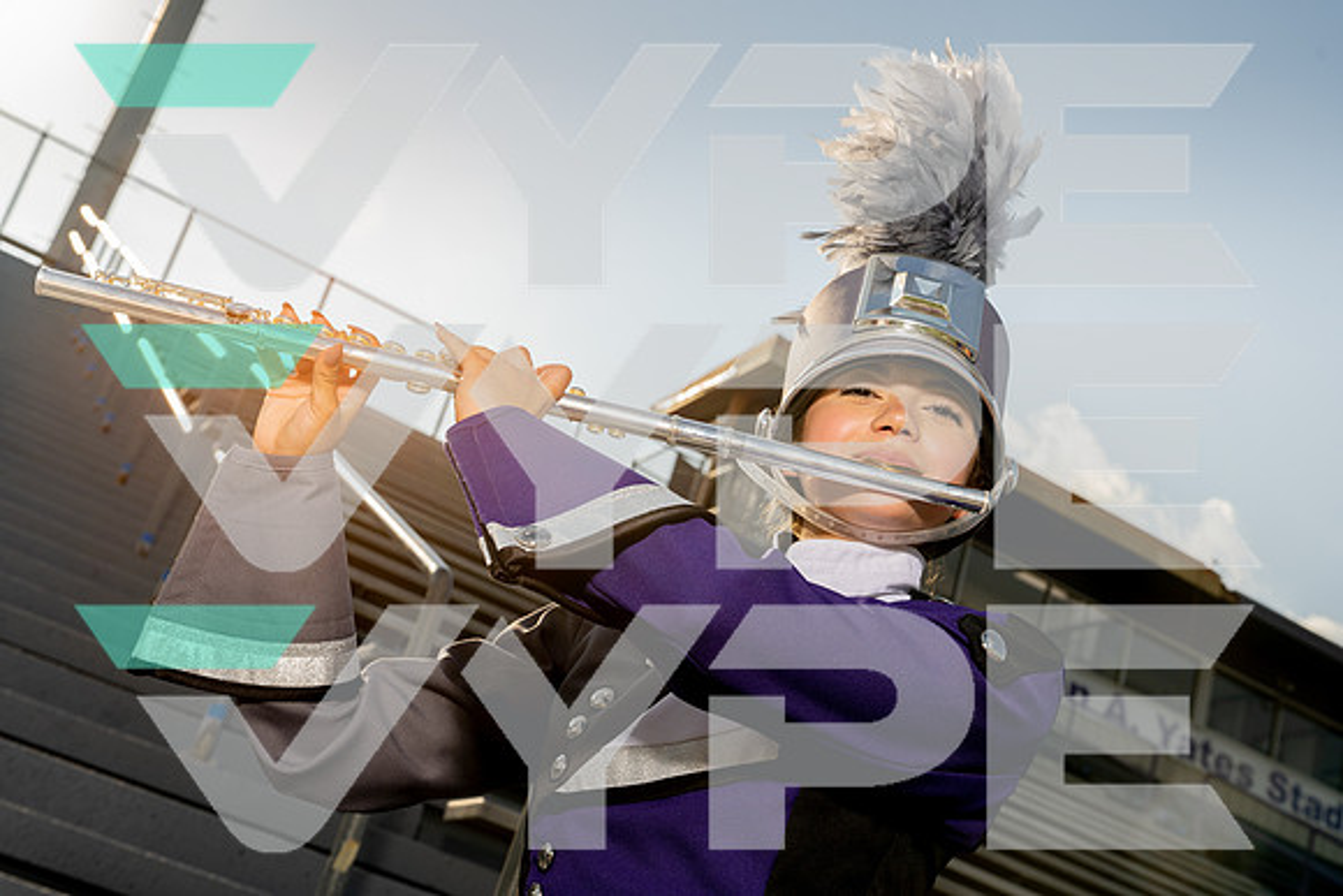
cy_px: 448
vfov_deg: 28.1
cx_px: 672
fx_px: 1791
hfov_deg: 41.1
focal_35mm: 48
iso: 100
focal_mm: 48
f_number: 8
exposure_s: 1/250
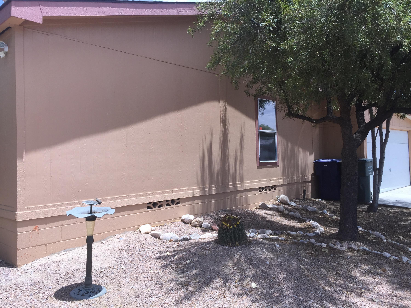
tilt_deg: +1.9
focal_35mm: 29
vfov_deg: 48.2
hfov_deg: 61.7
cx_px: 206
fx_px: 344
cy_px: 154
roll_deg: +1.5
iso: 32
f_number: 2.2
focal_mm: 4.15
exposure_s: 1/1647
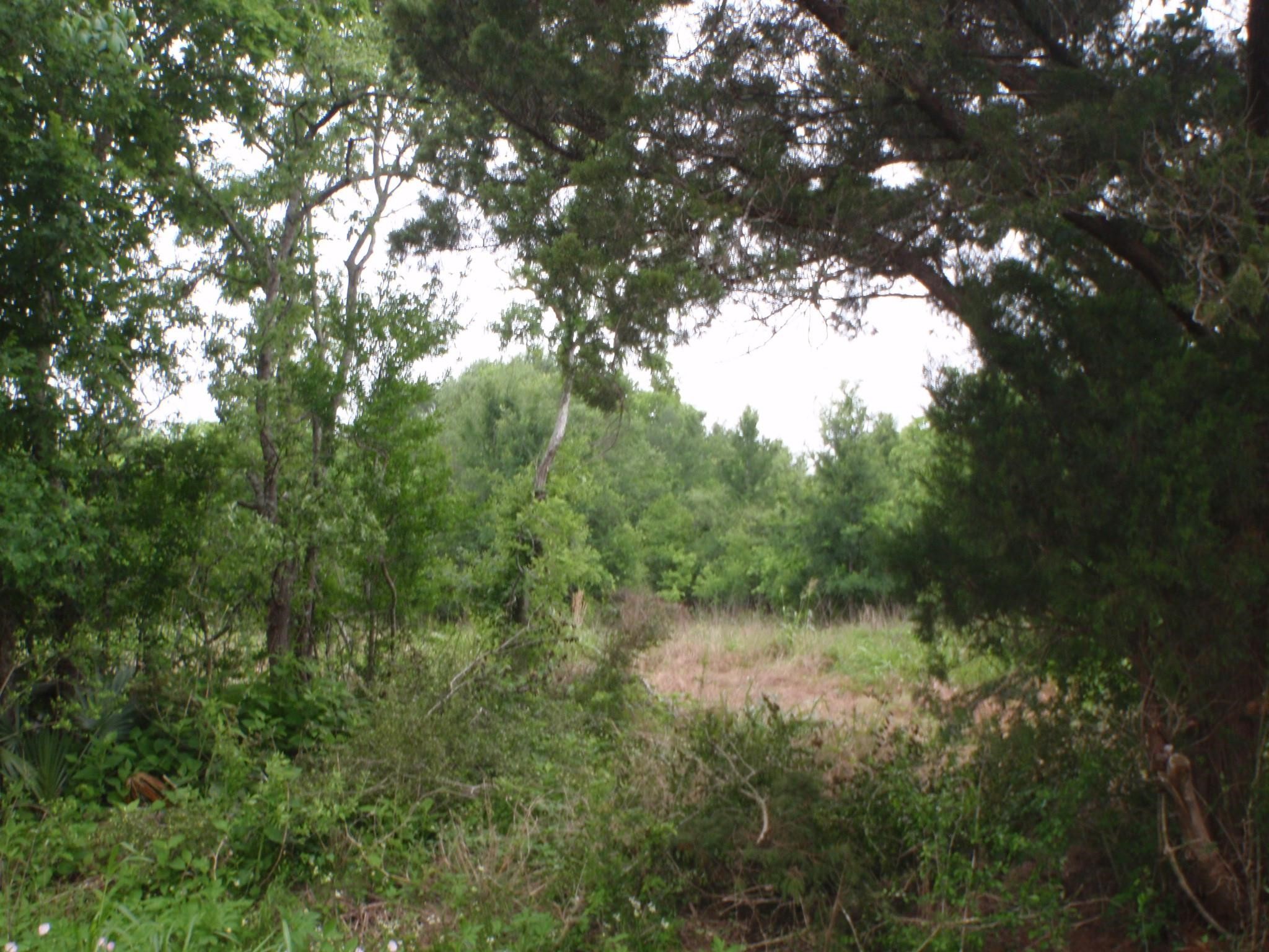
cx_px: 634
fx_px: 1320
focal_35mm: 36
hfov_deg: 51.4
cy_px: 476
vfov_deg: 39.7
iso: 125
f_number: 4.1
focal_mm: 6.53
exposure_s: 1/40
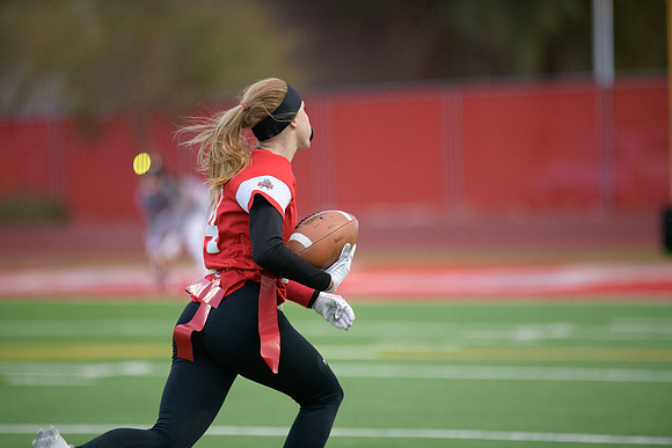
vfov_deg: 4.6
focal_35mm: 300
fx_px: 5601
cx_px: 336
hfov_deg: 6.9
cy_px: 224
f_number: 2.8
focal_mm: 300
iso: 4500
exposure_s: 1/3200
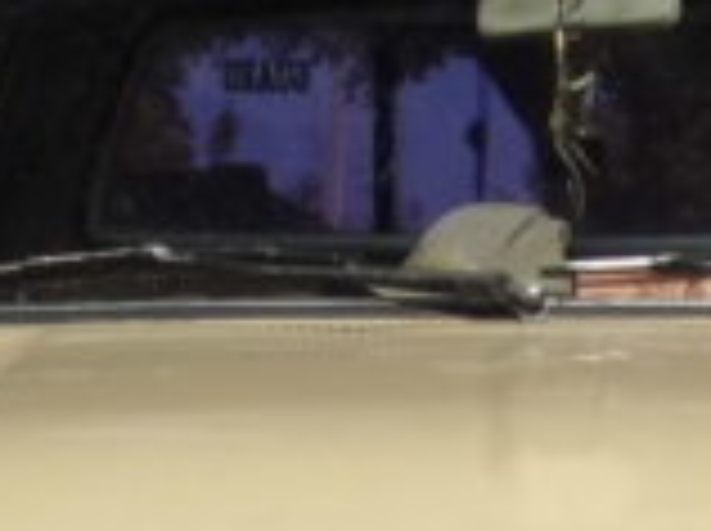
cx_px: 549
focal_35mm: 296
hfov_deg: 6.7
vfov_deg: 5.0
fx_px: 6071
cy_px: 864
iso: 64
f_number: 4.4
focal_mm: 13
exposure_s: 1/640
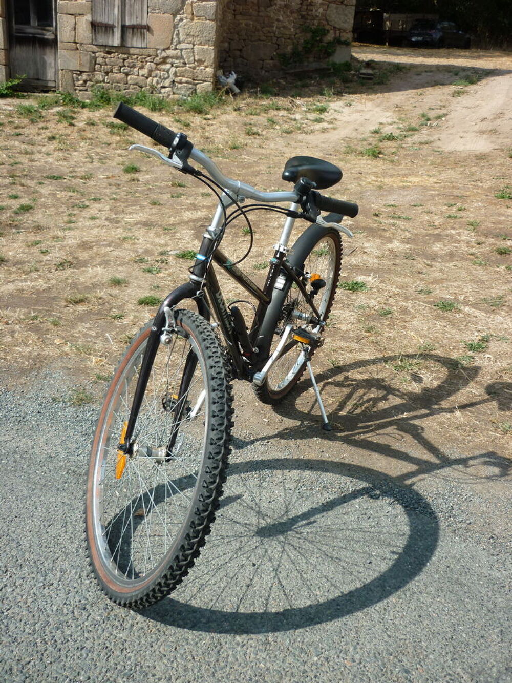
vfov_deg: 55.3
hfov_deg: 43.0
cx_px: 256
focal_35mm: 33
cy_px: 342
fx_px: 651
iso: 80
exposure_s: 1/1000
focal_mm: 5.5
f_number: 2.8
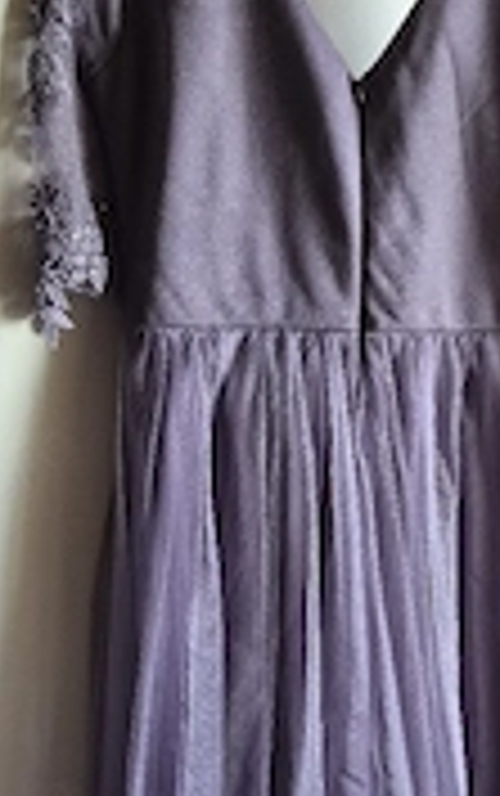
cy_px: 589
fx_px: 1196
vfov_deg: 36.1
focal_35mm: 55
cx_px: 369
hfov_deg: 23.4
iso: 400
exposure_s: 1/100
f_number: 1.8
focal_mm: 5.4
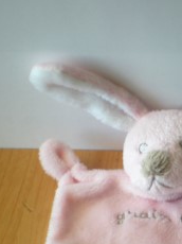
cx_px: 168
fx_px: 604
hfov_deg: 16.9
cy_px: 224
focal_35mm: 86
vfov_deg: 22.2
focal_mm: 6.3
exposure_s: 1/49.7
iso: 64
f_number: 3.1
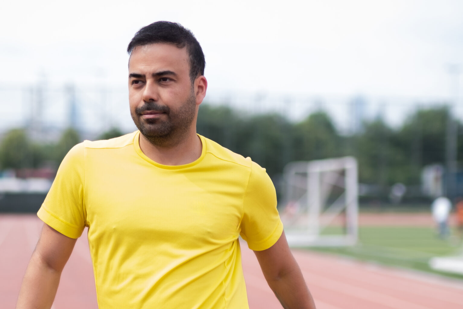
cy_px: 238
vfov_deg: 9.8
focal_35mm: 140
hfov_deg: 14.6
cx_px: 181
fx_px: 1800
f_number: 1.6
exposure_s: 1/2000
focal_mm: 56
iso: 125
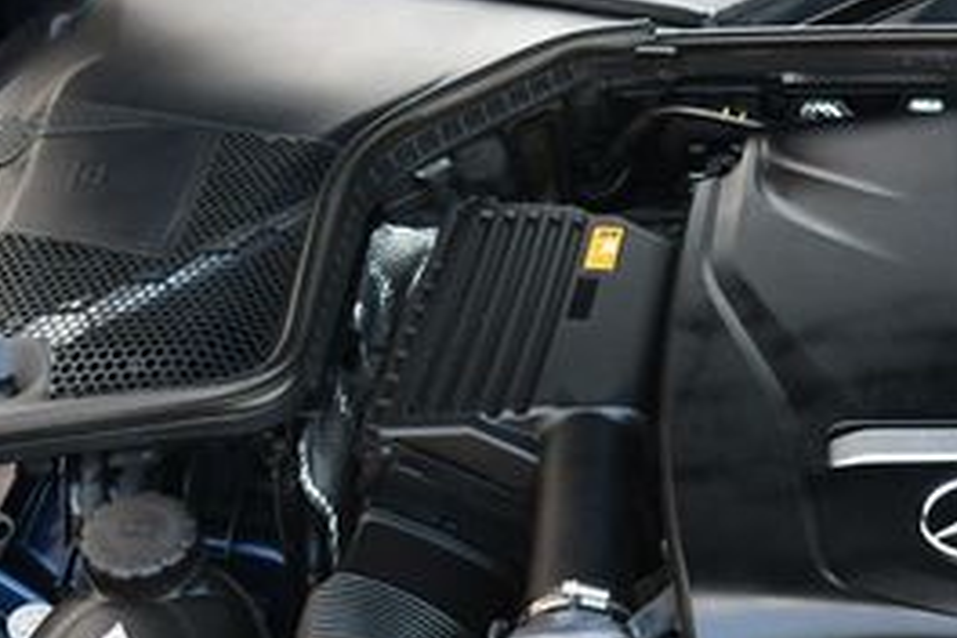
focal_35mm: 97
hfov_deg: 20.5
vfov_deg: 14.0
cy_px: 504
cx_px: 921
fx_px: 2578
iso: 560
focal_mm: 20
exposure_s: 1/250
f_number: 3.8
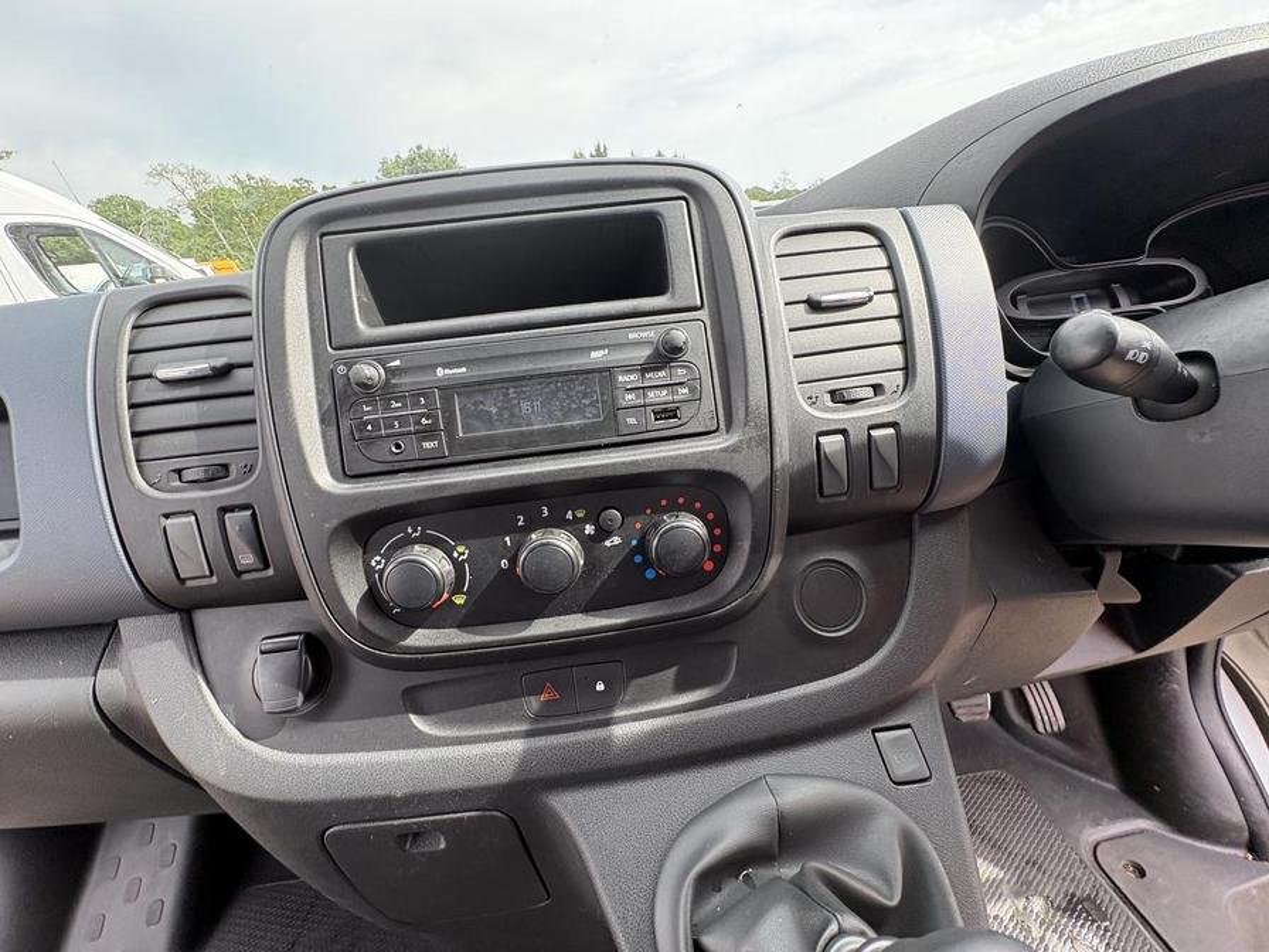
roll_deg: -2.8
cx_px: 634
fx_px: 513
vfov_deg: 85.7
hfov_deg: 102.1
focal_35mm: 14
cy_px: 476
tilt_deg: -23.0
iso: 80
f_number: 2.2
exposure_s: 1/139
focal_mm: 2.22
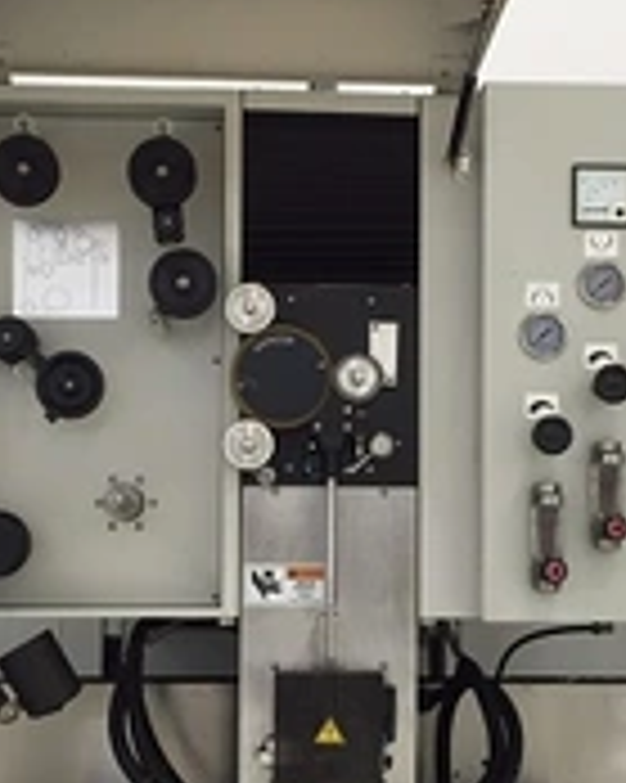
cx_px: 315
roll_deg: -0.6
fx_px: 1507
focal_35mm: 65
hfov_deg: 23.5
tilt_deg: +1.6
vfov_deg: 29.1
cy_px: 454
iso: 40
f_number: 2.2
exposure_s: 1/30
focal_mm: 4.15
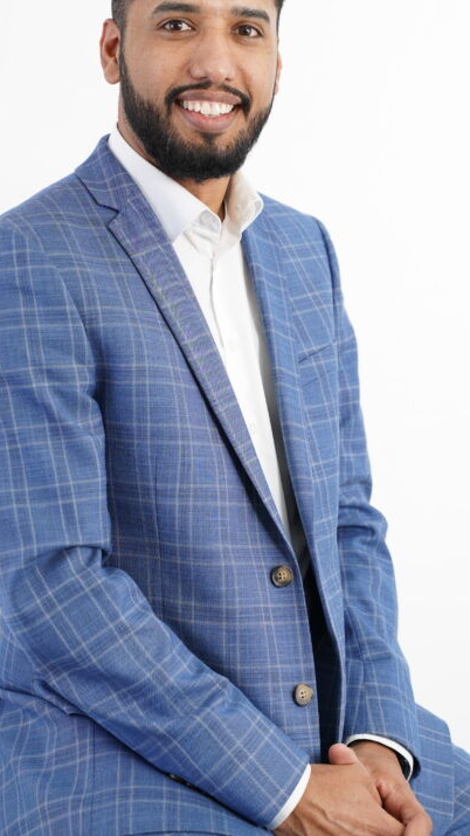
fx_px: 1995
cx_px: 169
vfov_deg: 23.5
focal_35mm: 90
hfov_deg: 13.4
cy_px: 251
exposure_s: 1/80
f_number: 3.5
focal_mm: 60
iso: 250
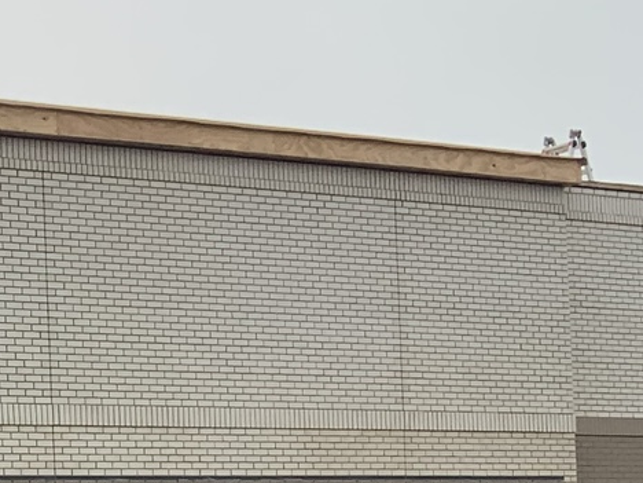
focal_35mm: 124
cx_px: -394
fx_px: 2303
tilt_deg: +0.0
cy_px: 694
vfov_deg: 11.5
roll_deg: +1.6
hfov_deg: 14.5
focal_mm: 3
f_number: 1.8
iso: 16
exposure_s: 1/204
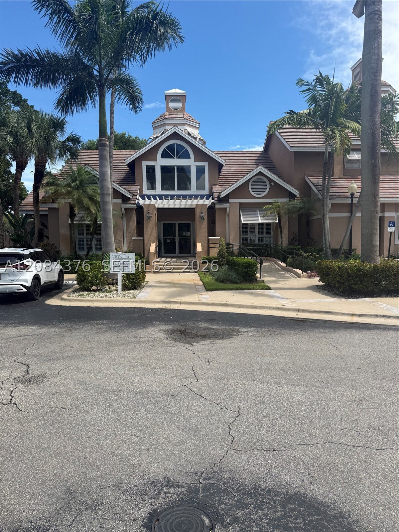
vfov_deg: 71.6
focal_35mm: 24
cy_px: 266
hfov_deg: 56.8
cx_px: 200
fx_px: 369
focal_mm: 6.76
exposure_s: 1/3425
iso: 80
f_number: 1.78
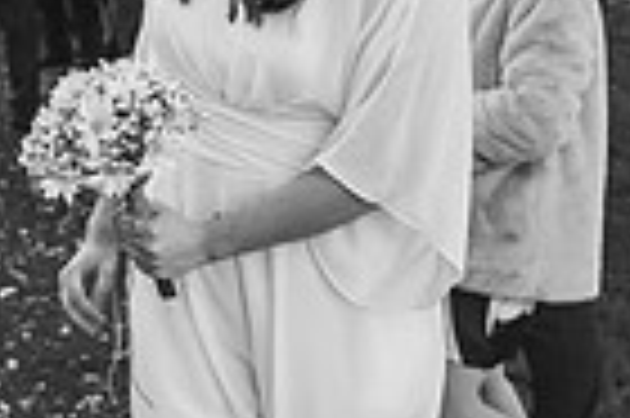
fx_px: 2098
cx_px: -90
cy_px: 58
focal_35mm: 120
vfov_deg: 11.3
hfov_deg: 16.5
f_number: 4
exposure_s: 1/640
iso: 280
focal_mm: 29
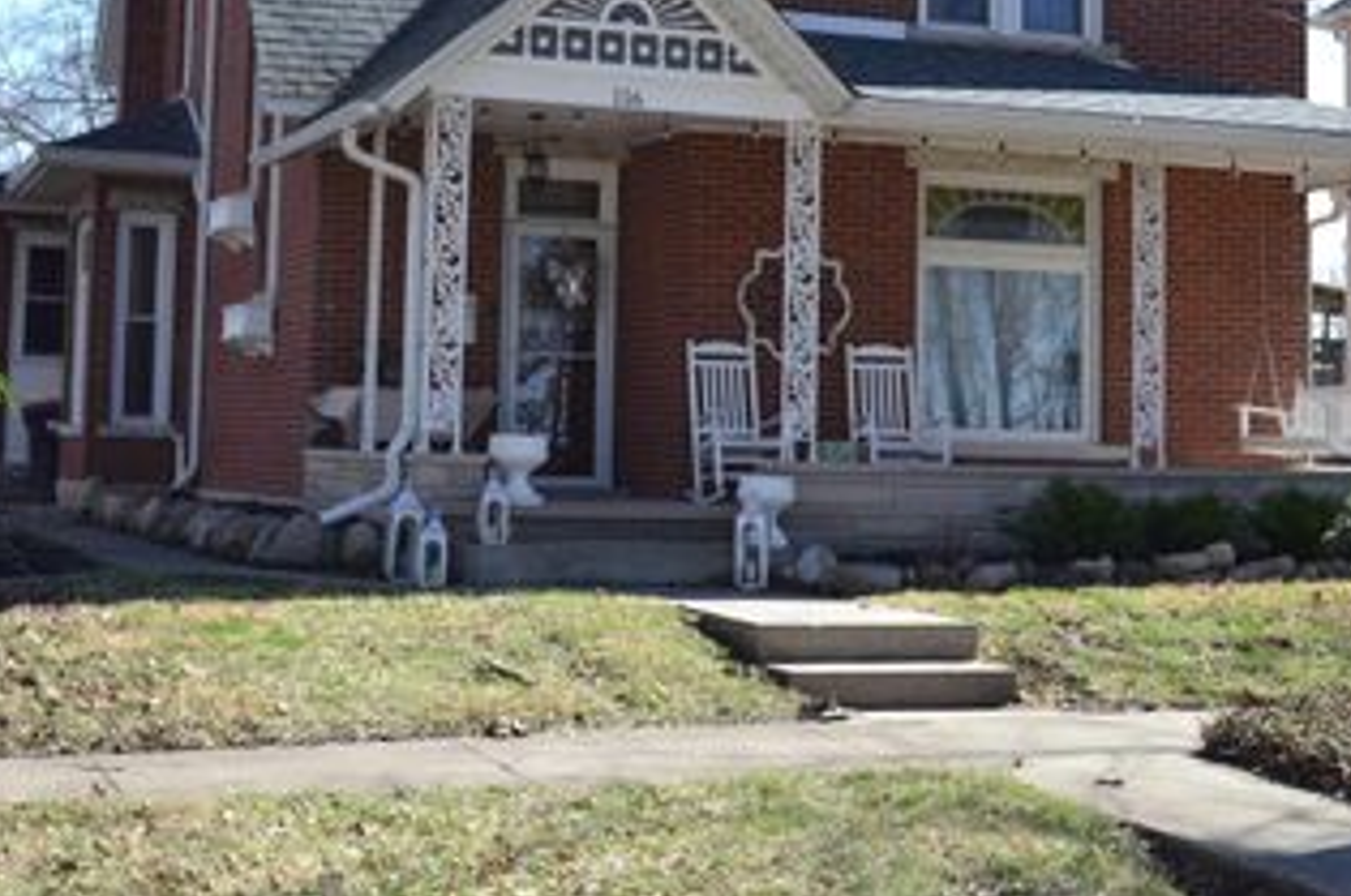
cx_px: 639
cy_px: 195
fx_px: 2323
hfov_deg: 32.4
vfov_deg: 21.6
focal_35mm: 62
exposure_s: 1/160
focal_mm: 26
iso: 100
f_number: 6.3
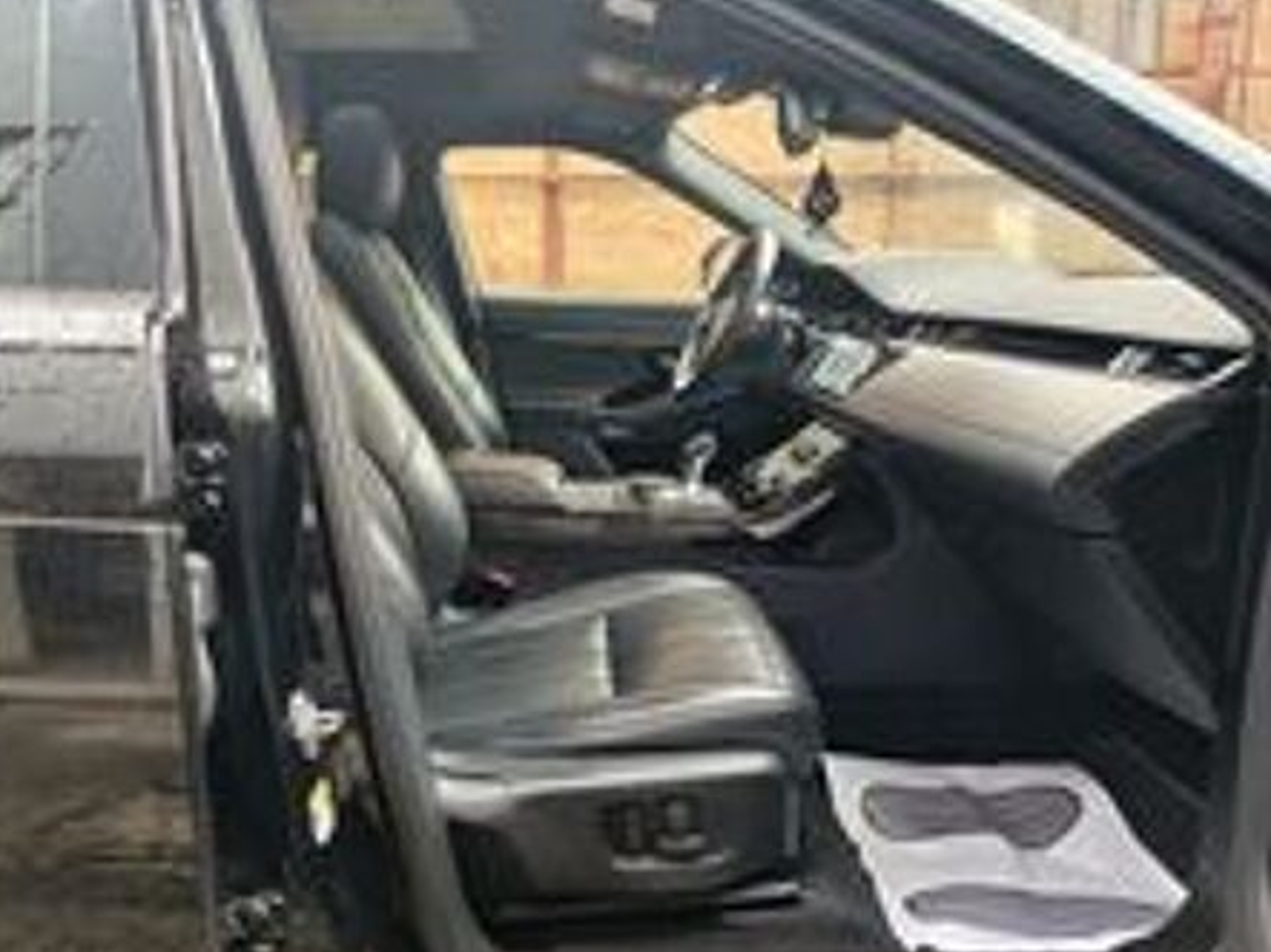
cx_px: 585
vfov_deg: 53.0
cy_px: 470
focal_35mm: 26
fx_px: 954
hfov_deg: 67.2
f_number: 1.7
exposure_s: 1/50
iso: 354
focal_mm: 5.24
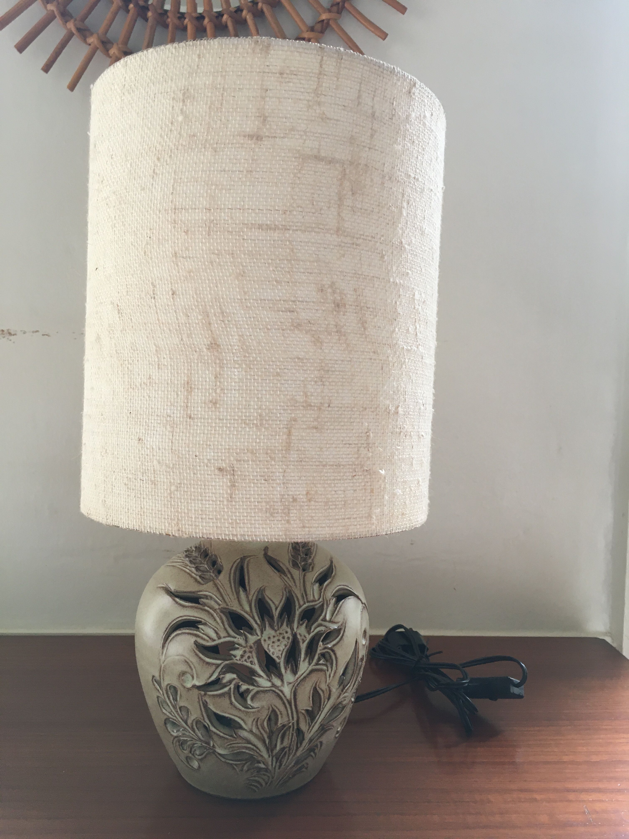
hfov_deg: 48.2
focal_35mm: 29
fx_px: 703
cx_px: 314
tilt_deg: -2.9
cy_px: 420
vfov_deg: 61.7
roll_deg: -0.5
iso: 100
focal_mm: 4.15
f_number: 2.2
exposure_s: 1/33
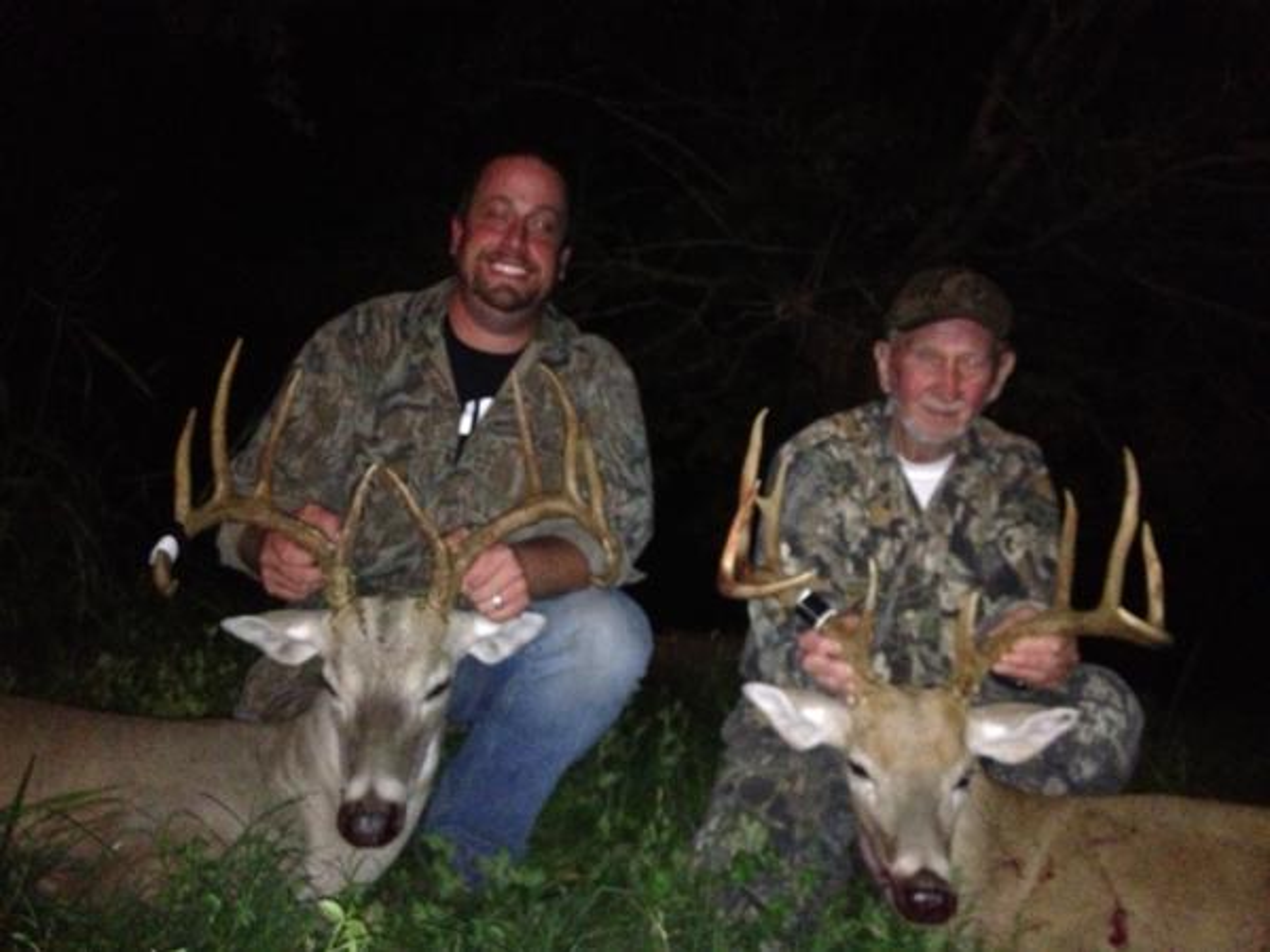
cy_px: 476
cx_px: 635
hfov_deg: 52.6
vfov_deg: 40.7
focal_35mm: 35
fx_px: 1284
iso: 800
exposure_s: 1/16
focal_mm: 4.28
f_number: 2.4
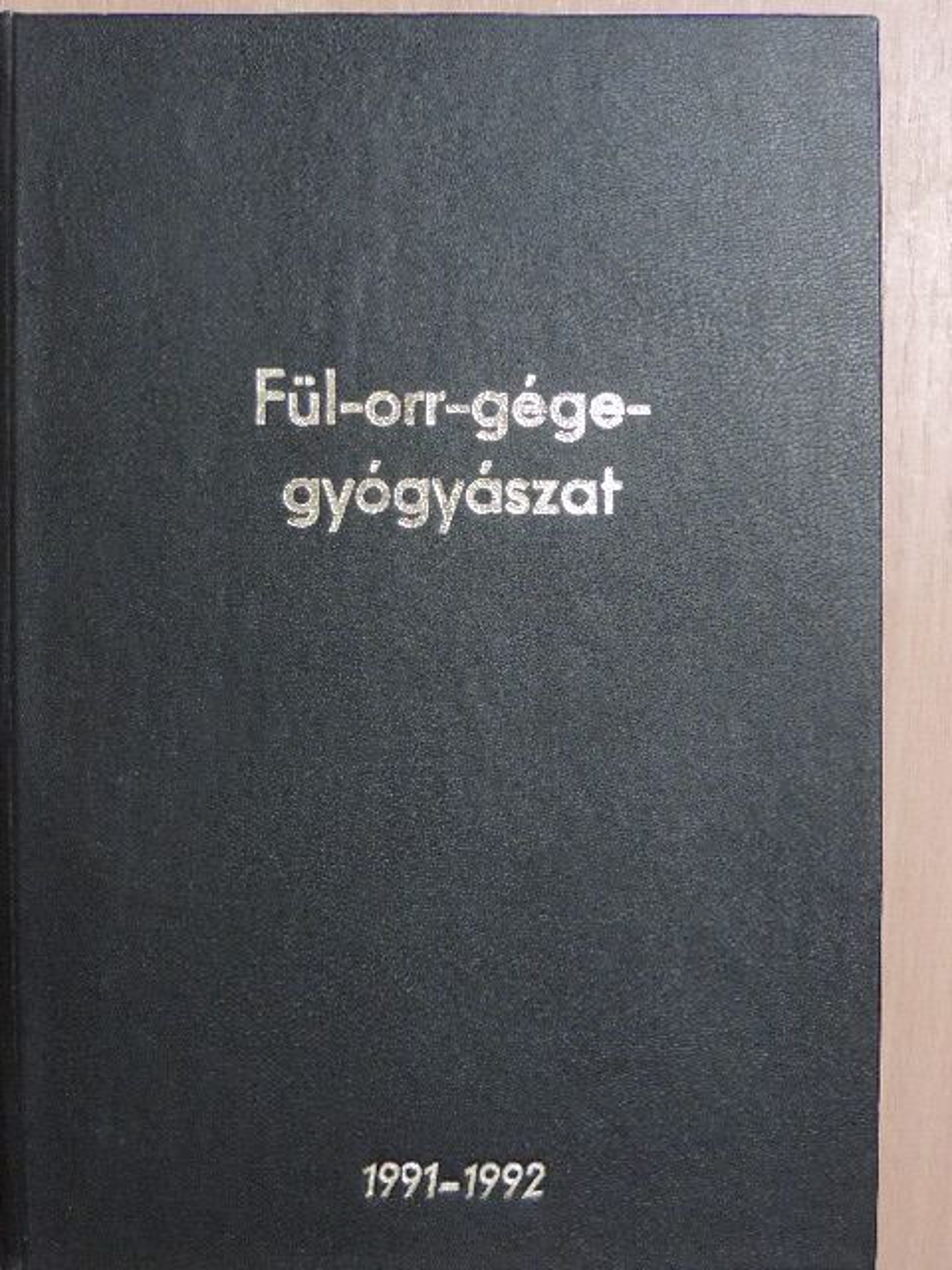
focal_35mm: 50
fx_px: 1833
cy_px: 635
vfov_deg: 38.2
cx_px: 476
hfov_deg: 29.1
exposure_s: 1/60
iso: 1600
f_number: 3.6
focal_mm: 8.9
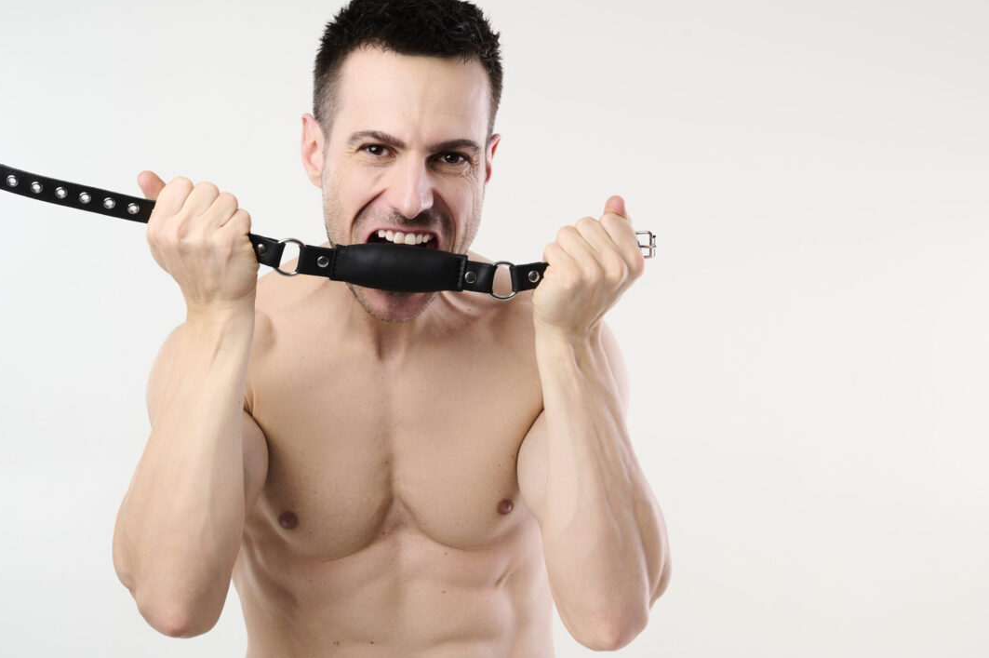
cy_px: 333
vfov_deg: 17.2
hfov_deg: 25.7
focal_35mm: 79
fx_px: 2169
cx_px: 434
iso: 100
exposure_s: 1/125
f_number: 9
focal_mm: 70
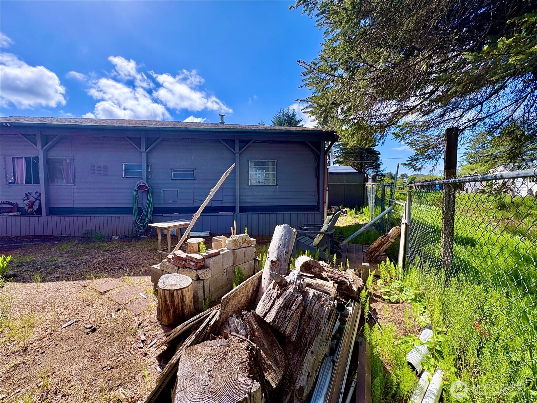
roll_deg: +0.6
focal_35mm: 14
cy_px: 202
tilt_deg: -3.5
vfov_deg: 85.7
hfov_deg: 102.1
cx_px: 268
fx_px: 217
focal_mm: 2.22
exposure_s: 1/652
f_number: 2.2
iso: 64
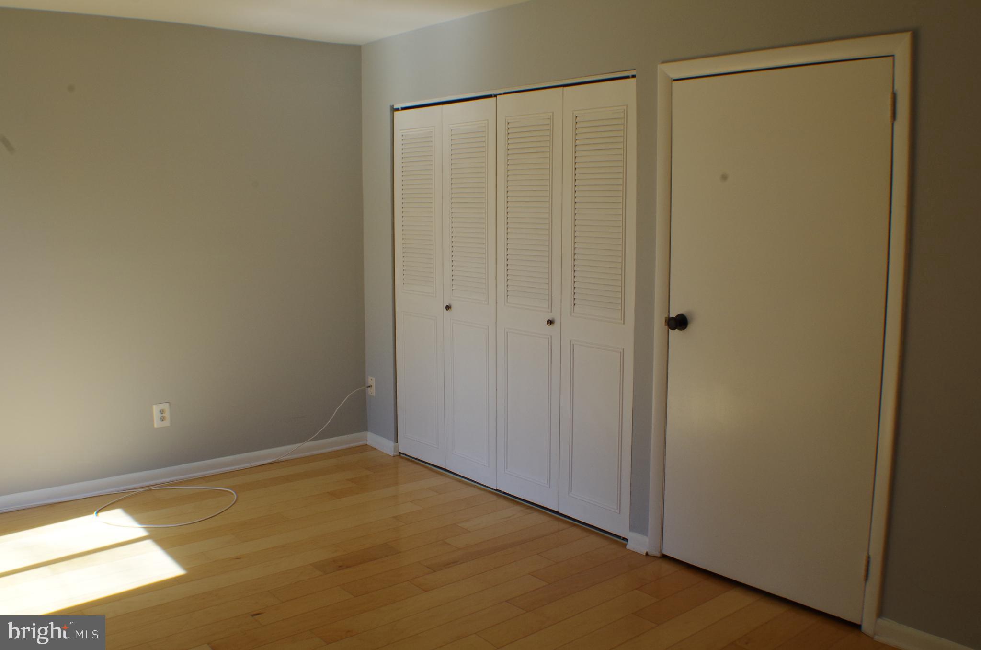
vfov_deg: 34.1
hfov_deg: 49.6
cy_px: 325
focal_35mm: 39
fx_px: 1060
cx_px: 490
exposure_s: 1/50
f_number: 11
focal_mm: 26.25
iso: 400
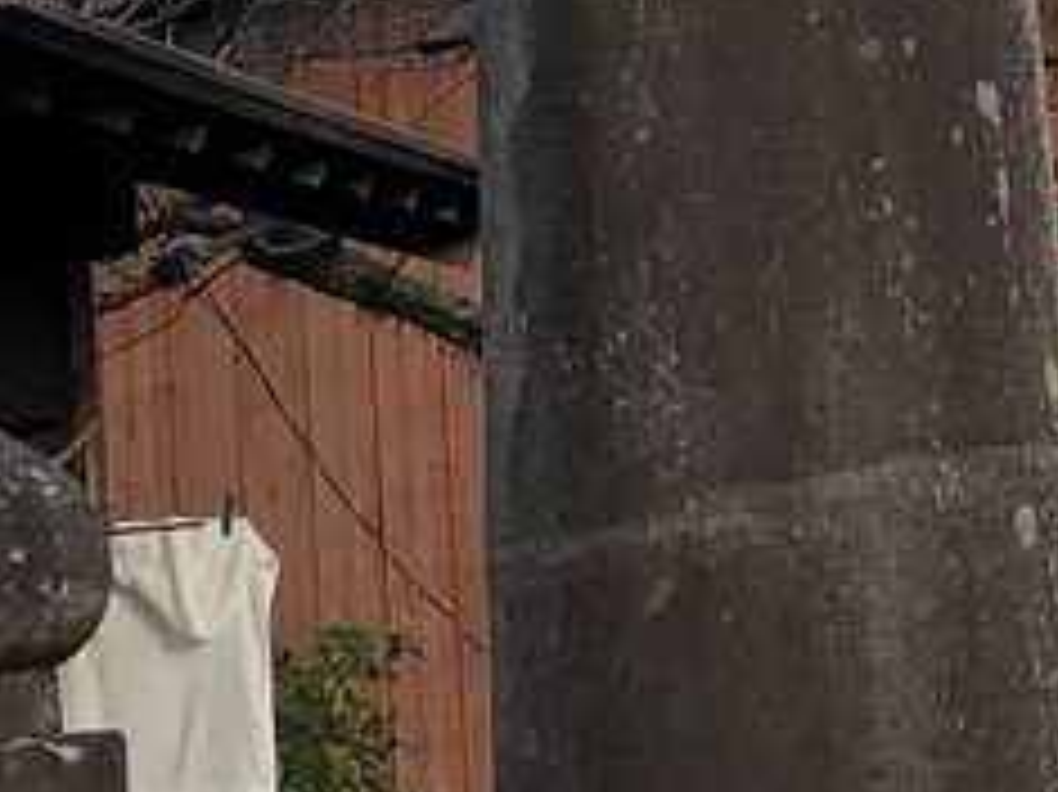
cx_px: 1760
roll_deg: +9.3
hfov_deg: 12.8
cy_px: -1170
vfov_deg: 9.2
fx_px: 4368
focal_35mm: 143
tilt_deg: +16.0
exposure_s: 1/1080
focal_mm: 3.99
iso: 20
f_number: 1.8
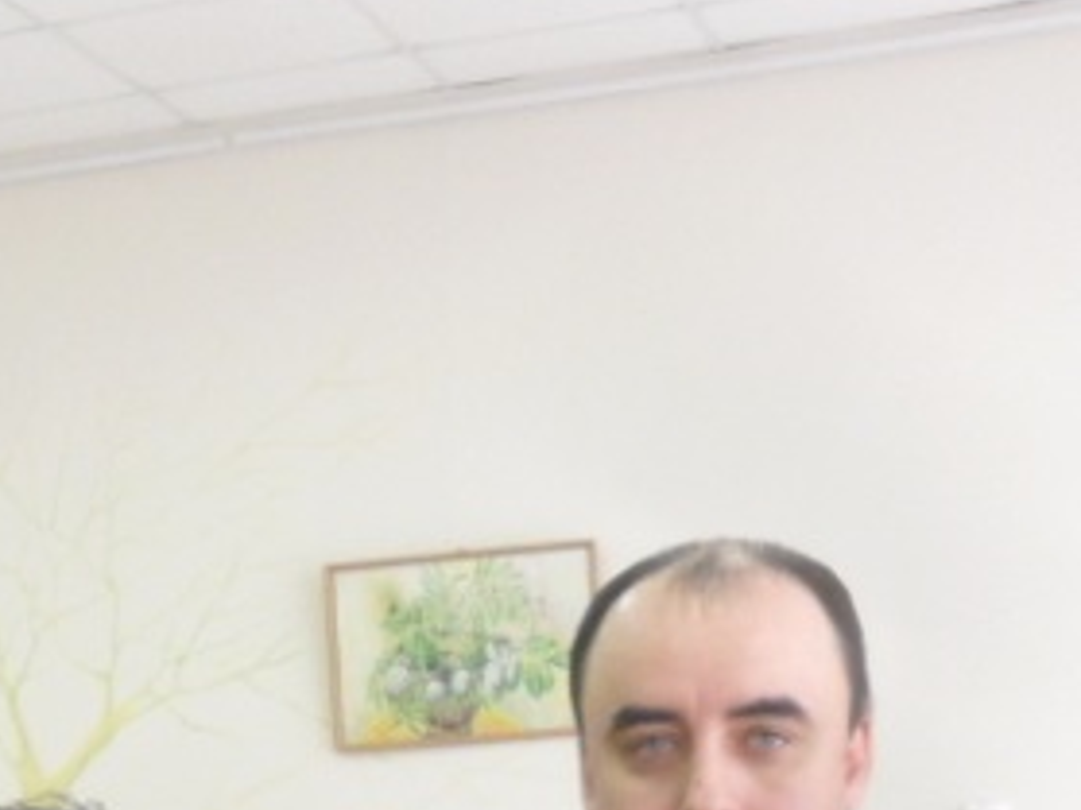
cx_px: -159
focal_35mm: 99
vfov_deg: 13.6
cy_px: 1368
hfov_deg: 18.9
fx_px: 3090
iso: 200
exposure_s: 1/15
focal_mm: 4.9
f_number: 3.5
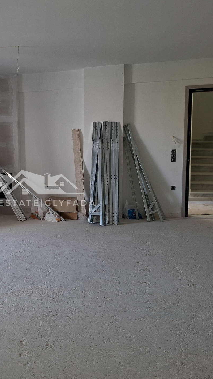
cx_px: 20
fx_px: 341
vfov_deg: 58.0
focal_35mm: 34
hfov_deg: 32.8
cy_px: 188
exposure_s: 1/125
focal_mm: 5.54
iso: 50
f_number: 1.8
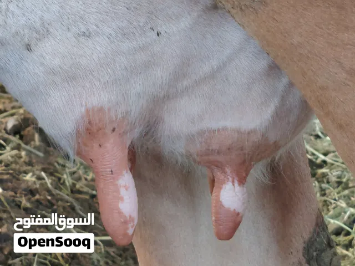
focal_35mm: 179
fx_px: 1836
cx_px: 178
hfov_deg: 11.0
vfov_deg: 8.3
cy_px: 133
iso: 481
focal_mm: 5.25
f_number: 1.75
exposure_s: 1/33.3
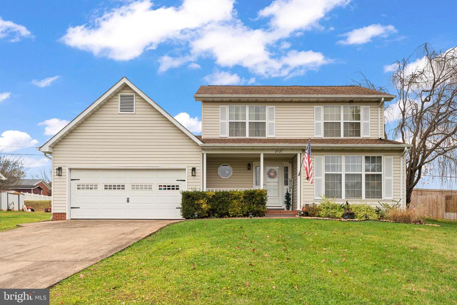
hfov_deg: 73.7
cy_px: 152
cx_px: 228
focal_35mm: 24
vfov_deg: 53.1
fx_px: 305
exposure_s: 1/50
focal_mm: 24
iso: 400
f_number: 9
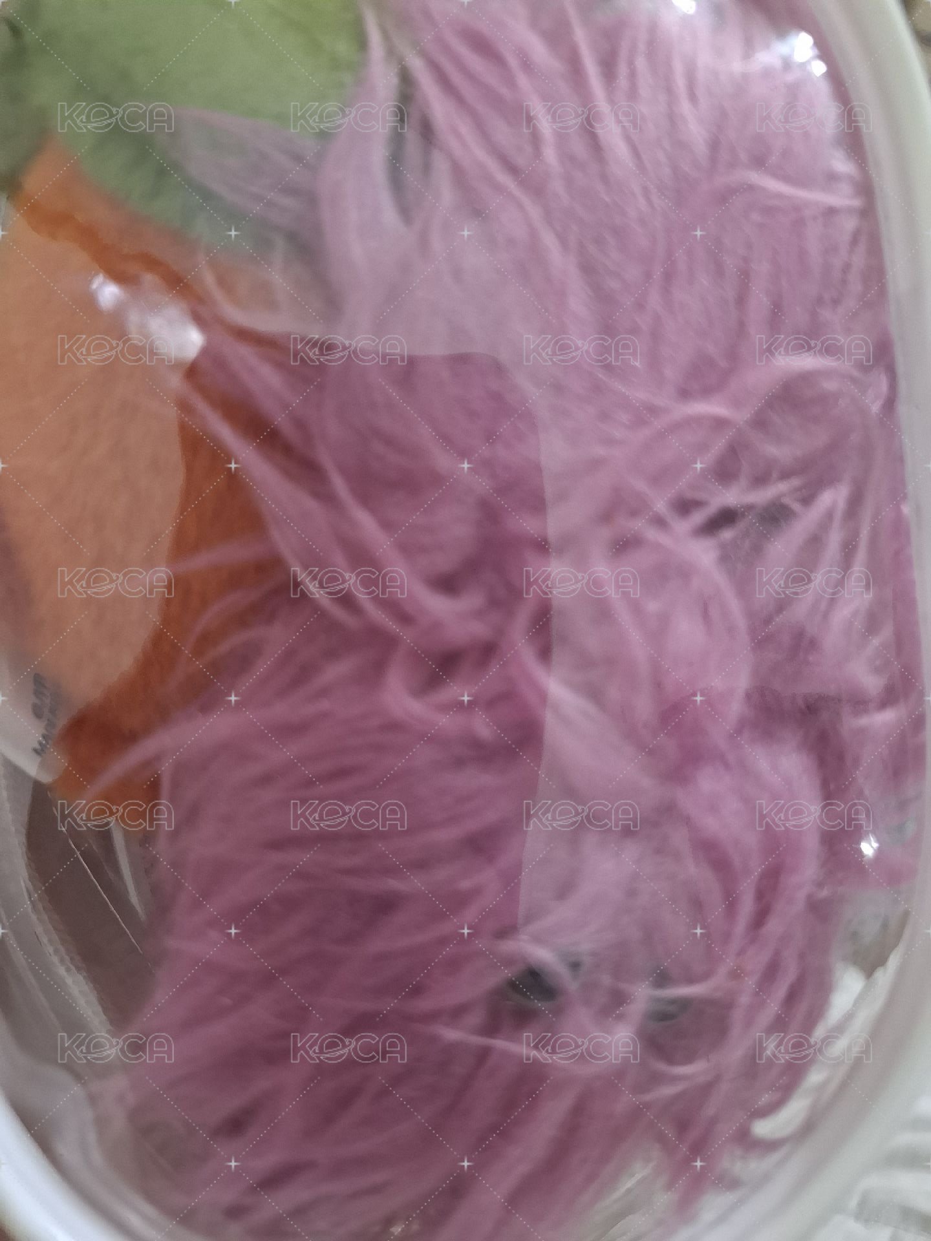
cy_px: 620
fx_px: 825
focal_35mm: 23
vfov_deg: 73.9
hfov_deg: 58.9
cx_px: 466
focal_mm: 5.54
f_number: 1.8
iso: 400
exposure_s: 1/24
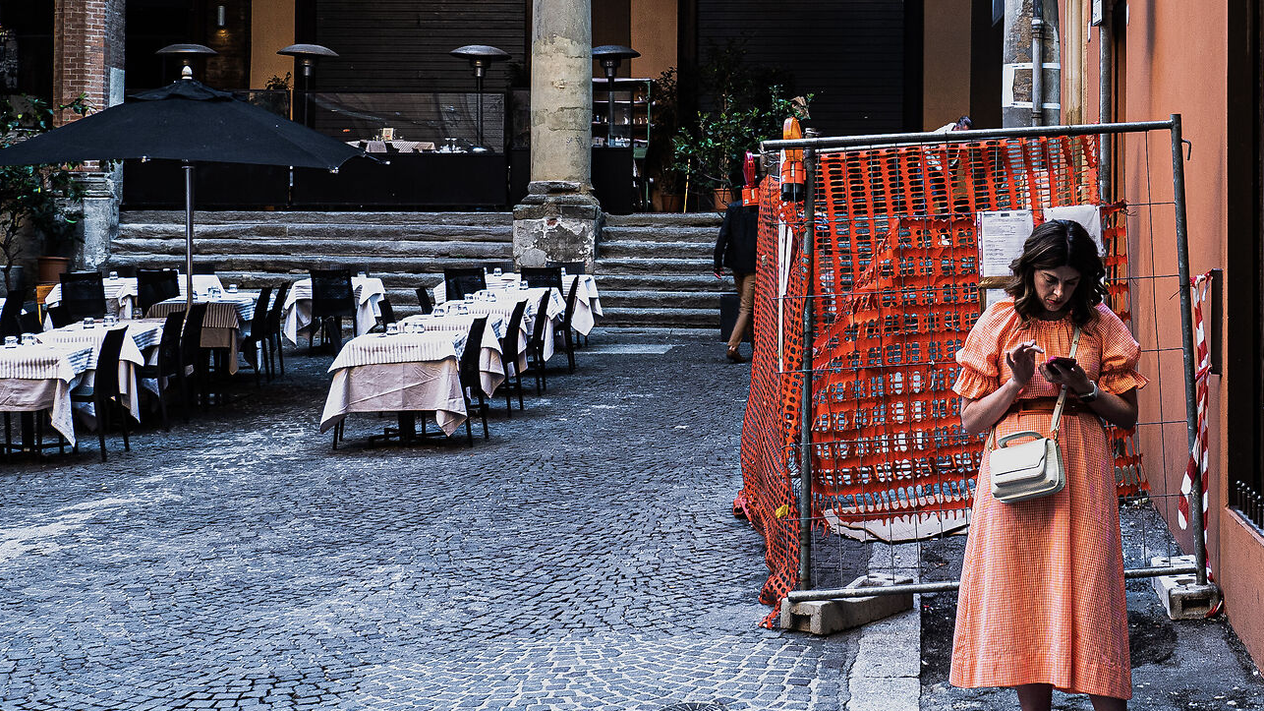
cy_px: 177
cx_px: 882
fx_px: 2044
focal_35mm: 61
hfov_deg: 33.9
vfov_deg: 19.6
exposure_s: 1/25
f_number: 4
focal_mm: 15
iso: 80
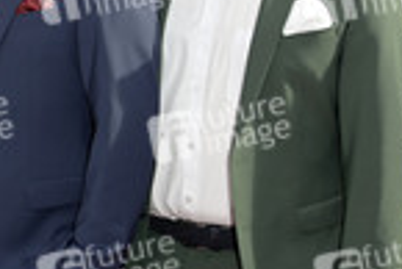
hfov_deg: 20.0
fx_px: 1040
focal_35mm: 93
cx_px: -132
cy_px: 61
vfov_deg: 14.7
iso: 400
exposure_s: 1/250
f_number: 6.3
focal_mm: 30
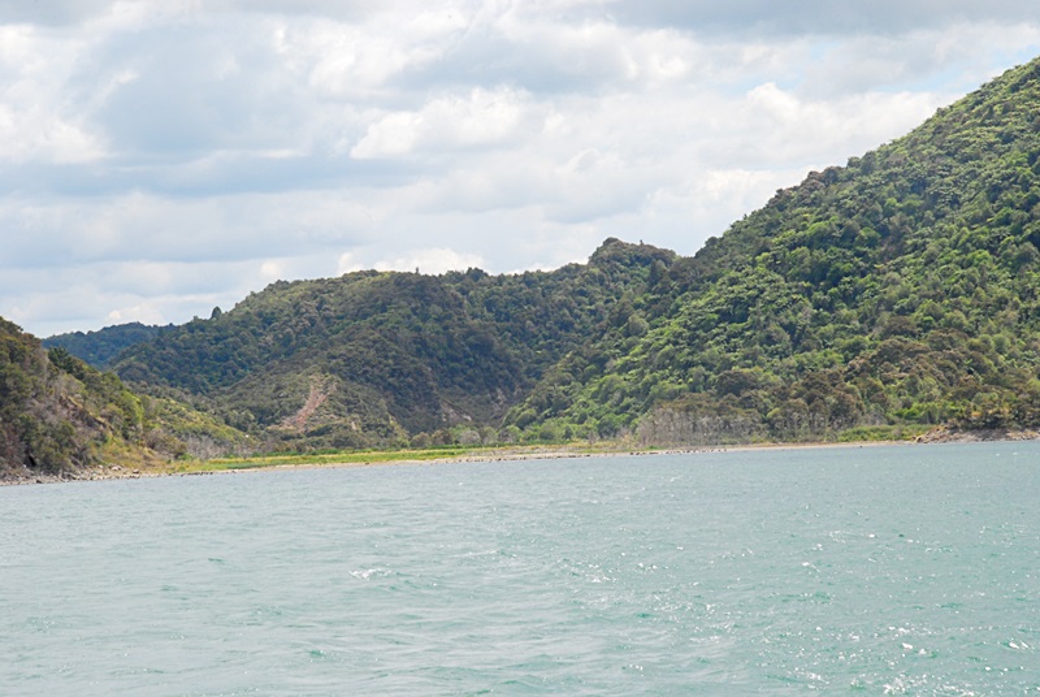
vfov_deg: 10.2
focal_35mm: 135
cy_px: 348
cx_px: 520
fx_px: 3906
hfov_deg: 15.2
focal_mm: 90
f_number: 36
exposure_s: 1/60
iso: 400
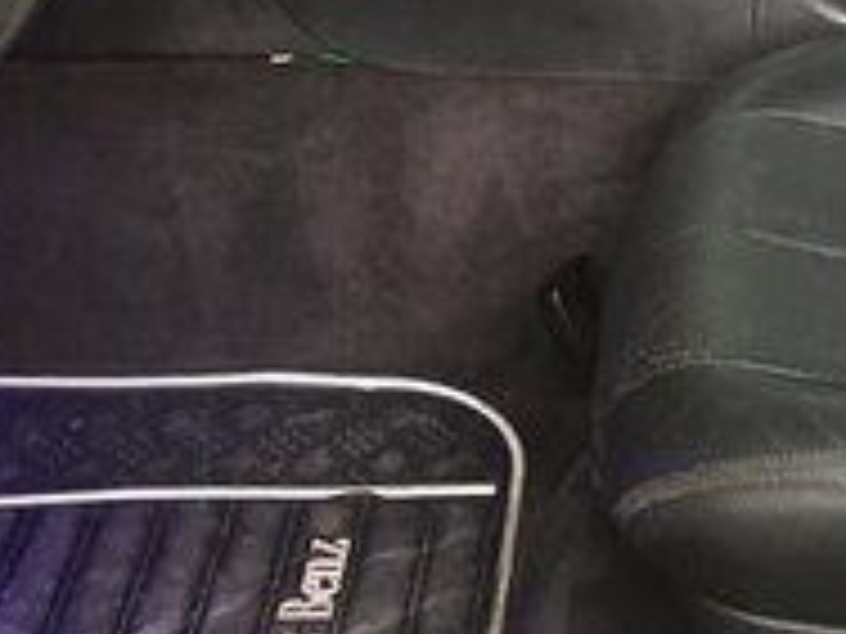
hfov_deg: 17.8
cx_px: 1166
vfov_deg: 14.0
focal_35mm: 102
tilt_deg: -17.9
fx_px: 2493
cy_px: -173
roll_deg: -5.4
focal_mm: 4.15
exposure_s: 1/33
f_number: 2.2
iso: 125
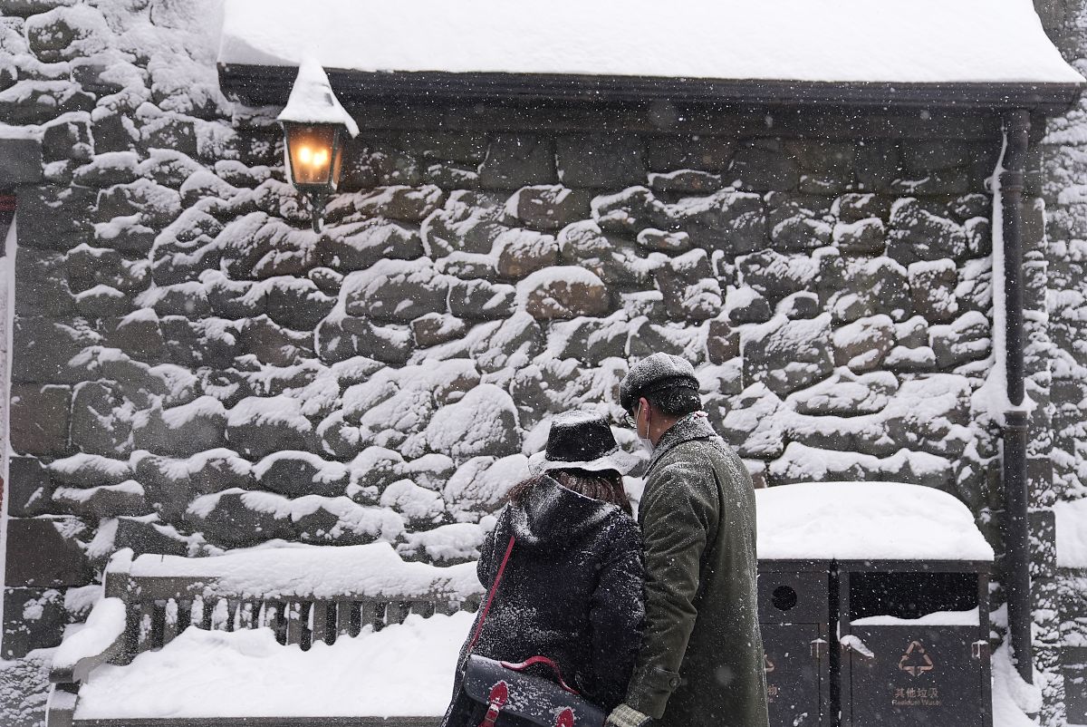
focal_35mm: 33
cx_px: 544
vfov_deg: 40.0
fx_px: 997
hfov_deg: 57.2
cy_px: 364
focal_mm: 33
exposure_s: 1/1600
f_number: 2.8
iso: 500
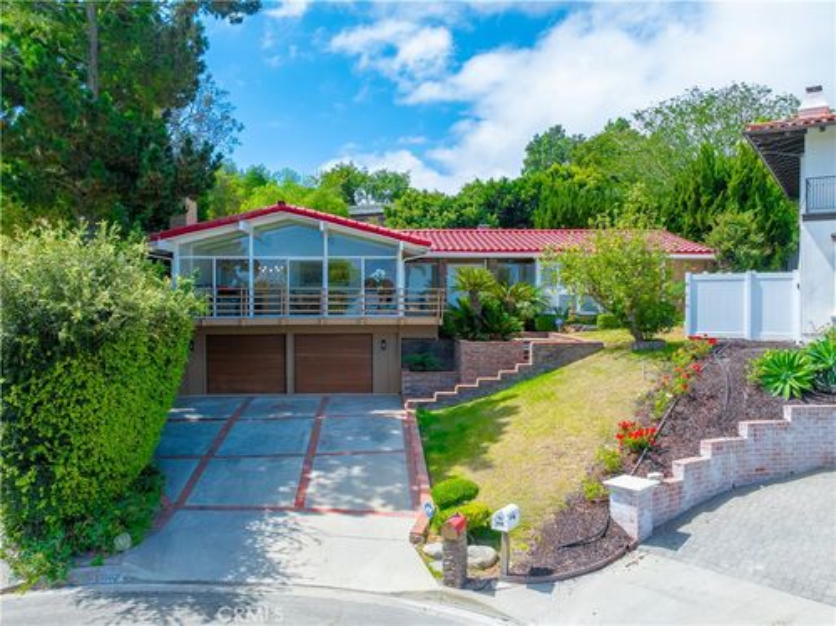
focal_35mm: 24
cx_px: 418
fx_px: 579
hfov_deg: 71.6
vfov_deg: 56.7
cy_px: 313
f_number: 2.8
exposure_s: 1/2000
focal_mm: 12.29
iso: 100
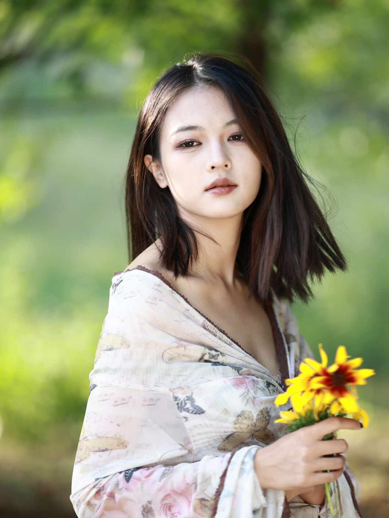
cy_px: 296
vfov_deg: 9.3
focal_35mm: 213
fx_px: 3191
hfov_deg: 7.0
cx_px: 196
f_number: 2.8
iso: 160
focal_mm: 177
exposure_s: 1/200
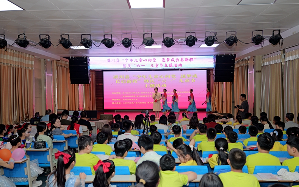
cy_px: 96
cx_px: 149
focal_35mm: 31
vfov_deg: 40.6
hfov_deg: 61.2
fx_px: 253
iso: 125
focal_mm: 30
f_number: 3.2
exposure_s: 1/125
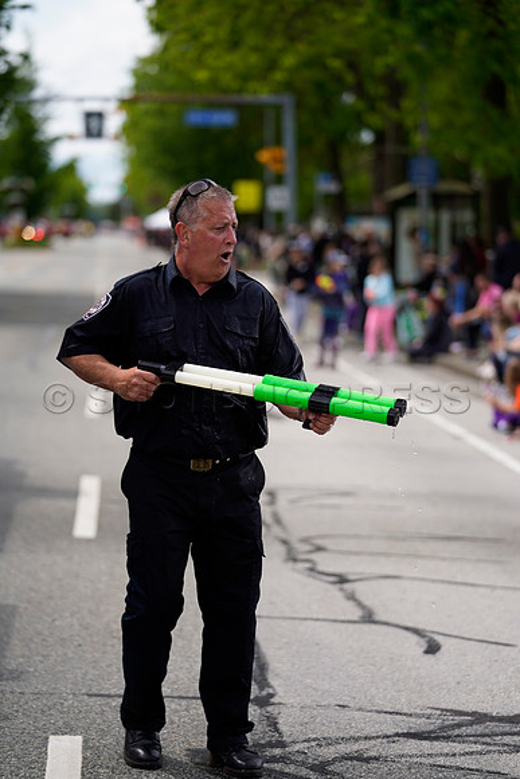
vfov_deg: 17.5
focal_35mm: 117
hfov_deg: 11.7
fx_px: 2533
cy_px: 390
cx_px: 260
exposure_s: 1/400
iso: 125
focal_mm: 117
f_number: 2.8
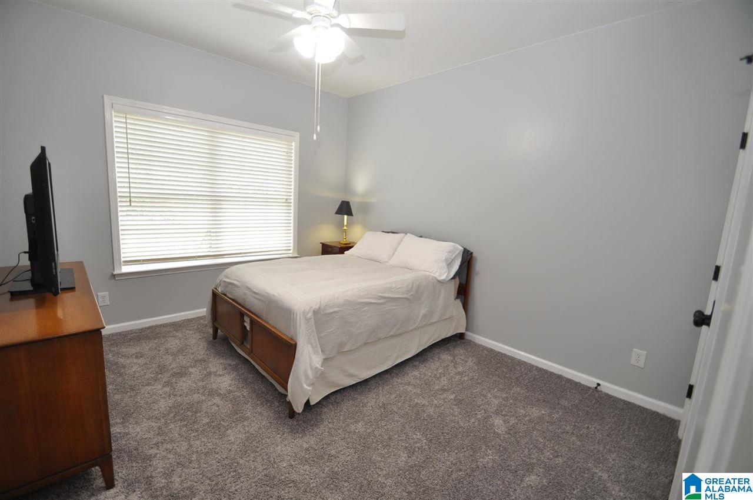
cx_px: 376
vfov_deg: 77.2
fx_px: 313
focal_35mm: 15
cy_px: 250
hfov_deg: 100.5
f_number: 4
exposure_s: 1/60
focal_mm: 10
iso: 400
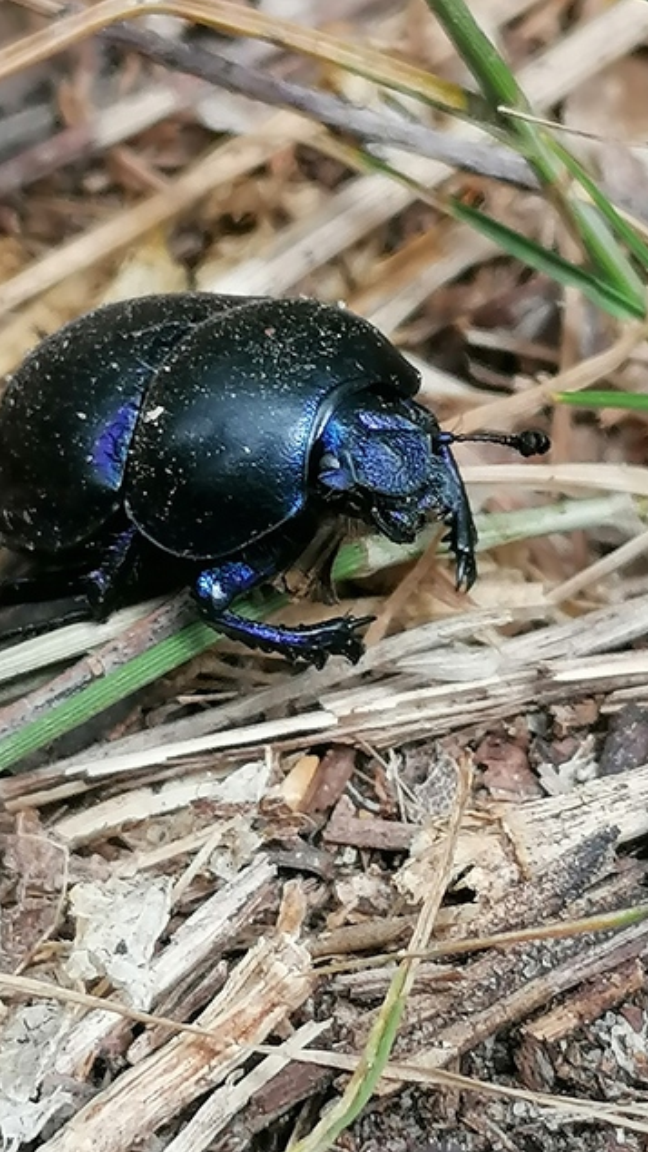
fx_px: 4095
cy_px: 577
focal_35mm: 134
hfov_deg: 9.0
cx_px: 341
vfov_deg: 16.0
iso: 50
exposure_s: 1/396
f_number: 1.8
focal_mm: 4.75
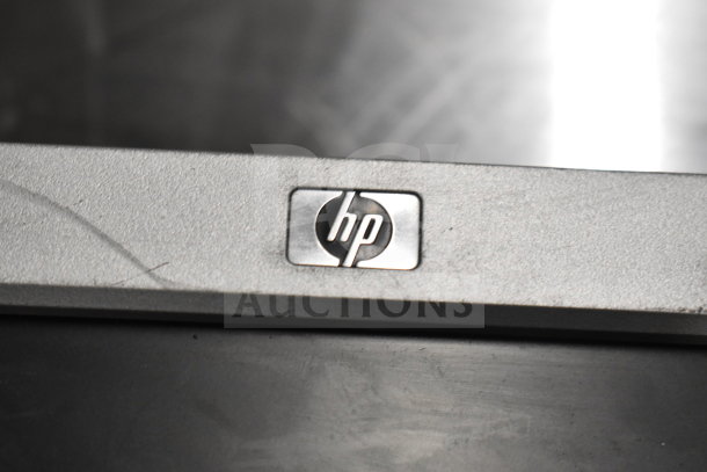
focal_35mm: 78
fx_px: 1532
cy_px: 236
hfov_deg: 26.0
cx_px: 354
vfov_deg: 17.5
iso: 2200
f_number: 5.6
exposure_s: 1/80
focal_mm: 52
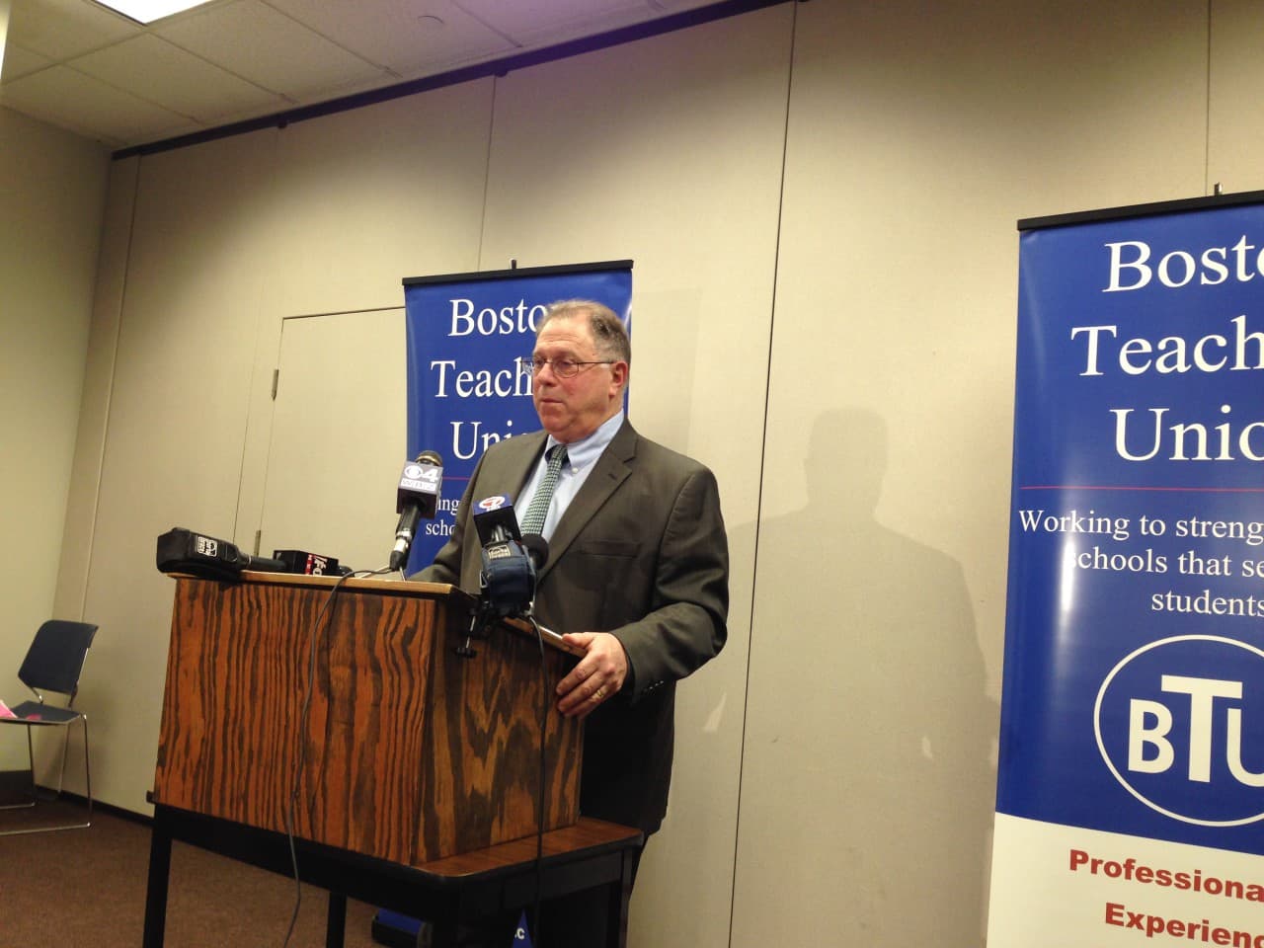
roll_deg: -5.8
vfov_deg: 42.9
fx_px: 1205
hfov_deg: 55.4
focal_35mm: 33
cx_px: 632
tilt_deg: +5.6
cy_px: 474
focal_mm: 4.12
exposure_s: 1/20
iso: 80
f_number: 2.4
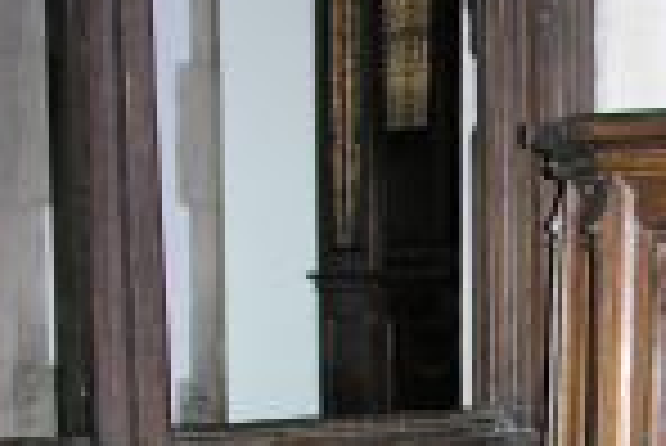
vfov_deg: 11.3
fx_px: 2093
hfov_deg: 17.5
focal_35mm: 113
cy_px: 820
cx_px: 722
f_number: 2.8
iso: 101
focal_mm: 8.9
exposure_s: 1/60.1
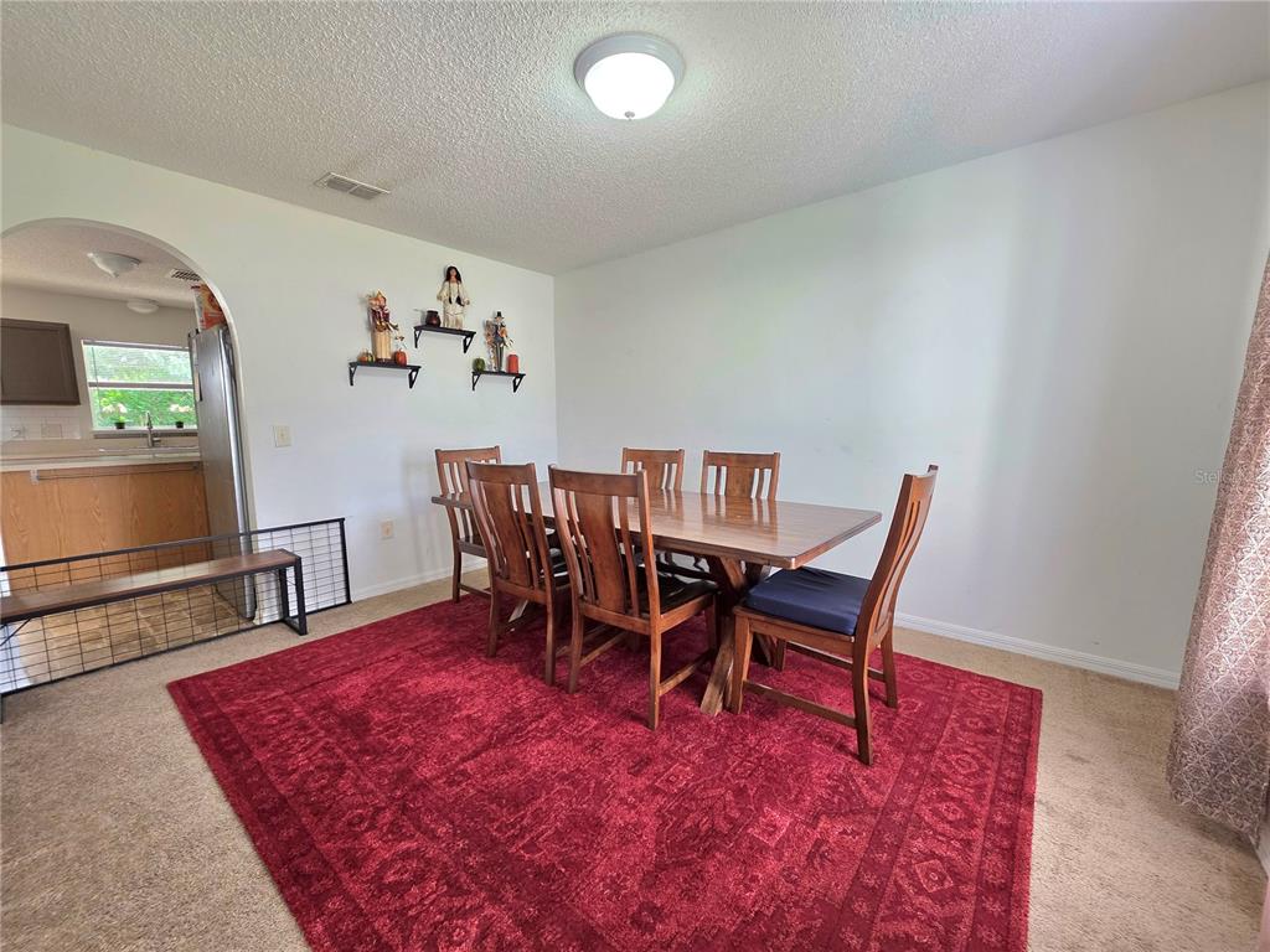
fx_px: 477
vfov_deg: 89.9
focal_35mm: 13
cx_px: 635
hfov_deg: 106.2
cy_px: 476
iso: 200
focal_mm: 2.2
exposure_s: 1/60.2
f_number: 1.9
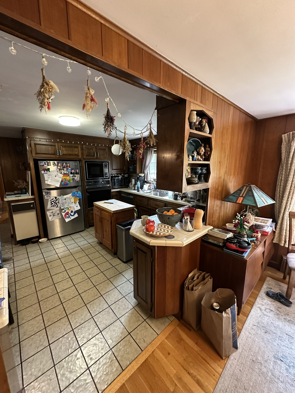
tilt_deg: -11.5
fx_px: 159
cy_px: 196
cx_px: 148
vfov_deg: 102.1
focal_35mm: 14
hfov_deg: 85.7
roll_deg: -0.8
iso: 400
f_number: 2.2
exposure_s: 1/60
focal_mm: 2.22
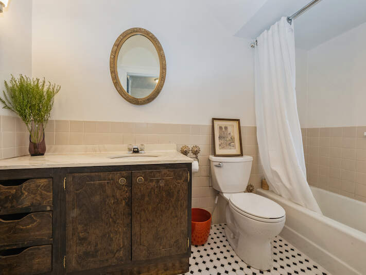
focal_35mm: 14
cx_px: 183
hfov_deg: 102.1
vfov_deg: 85.7
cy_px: 138
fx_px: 148
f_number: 8
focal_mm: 7
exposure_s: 1/8
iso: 320
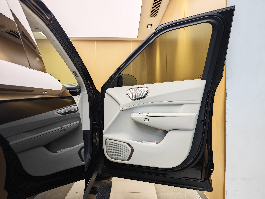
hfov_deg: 73.9
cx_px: 132
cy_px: 100
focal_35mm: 23
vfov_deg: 58.9
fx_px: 176
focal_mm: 8.7
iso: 400
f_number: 1.9
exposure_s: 1/54.4
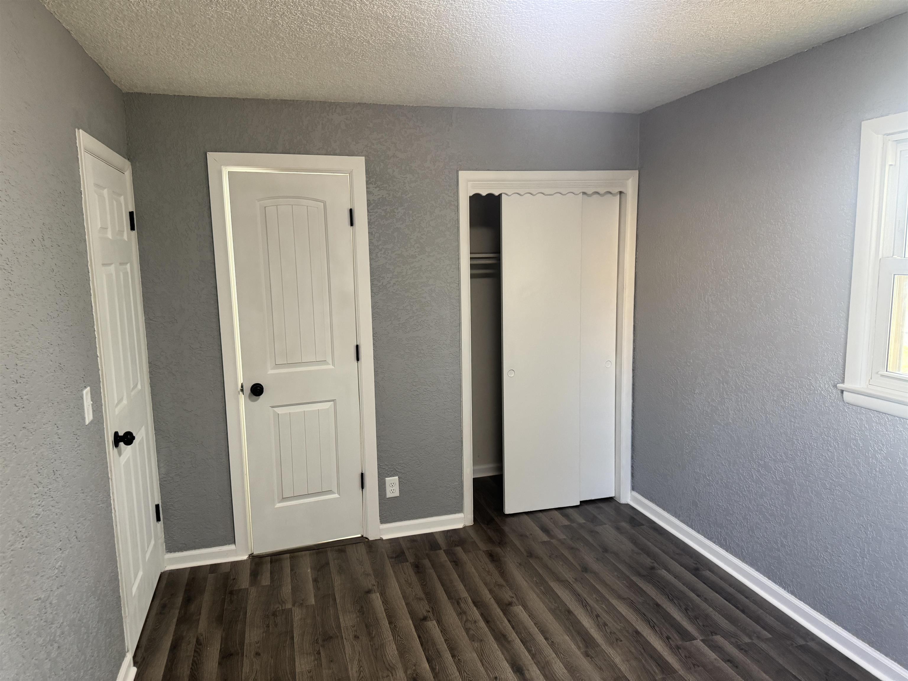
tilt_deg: -7.6
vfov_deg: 56.8
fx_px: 630
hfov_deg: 71.6
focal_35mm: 24
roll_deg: +1.4
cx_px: 454
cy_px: 340
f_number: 1.78
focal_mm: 6.76
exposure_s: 1/60
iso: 250
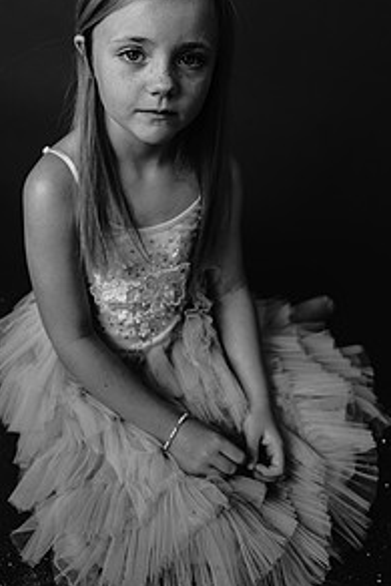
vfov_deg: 50.9
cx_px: 168
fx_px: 602
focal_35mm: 37
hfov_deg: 35.9
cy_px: 197
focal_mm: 24
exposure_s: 1/160
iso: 100
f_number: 2.8
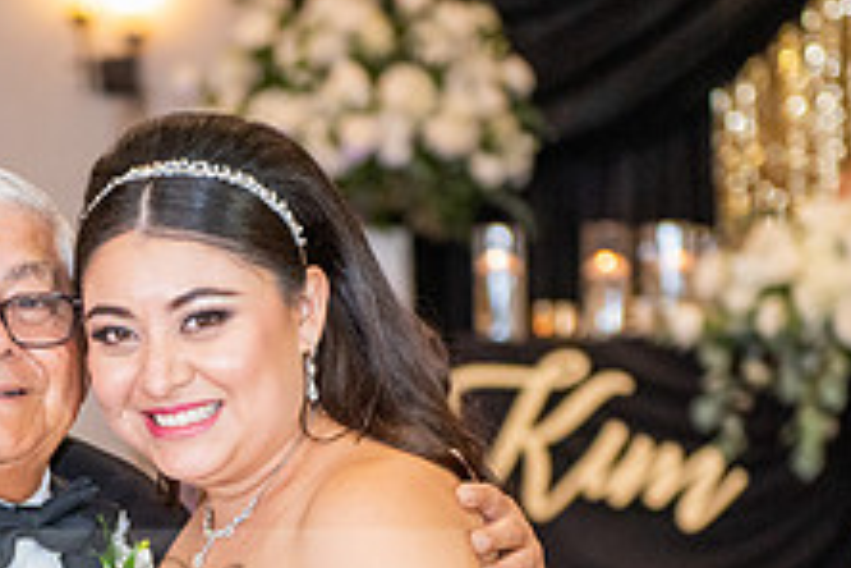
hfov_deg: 11.2
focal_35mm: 183
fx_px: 4326
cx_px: 142
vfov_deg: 7.5
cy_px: 620
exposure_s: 1/160
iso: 1600
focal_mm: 70
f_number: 2.8
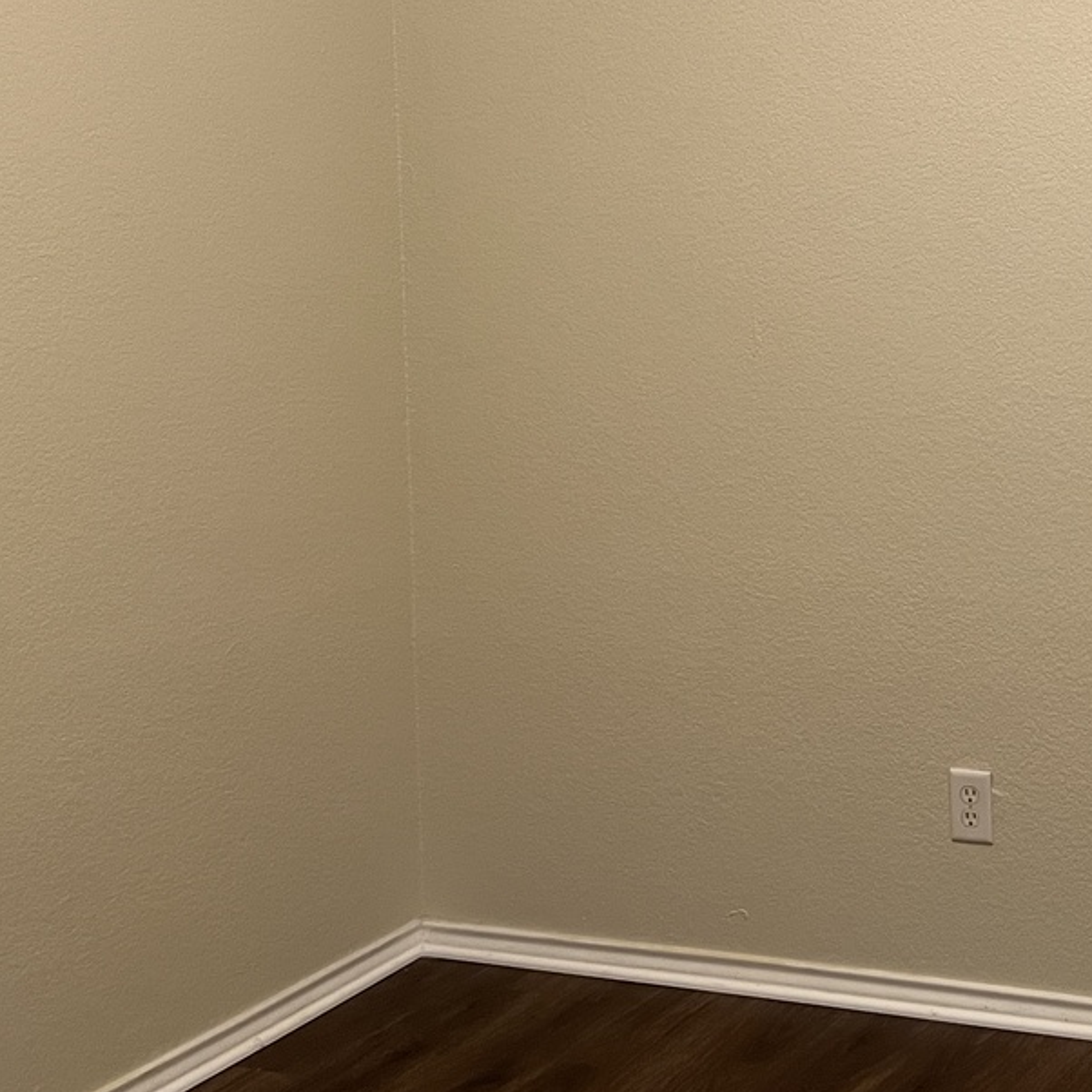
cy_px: 278
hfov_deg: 28.0
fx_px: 1963
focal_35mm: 55
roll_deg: +1.2
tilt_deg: -1.9
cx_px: 1233
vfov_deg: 30.6
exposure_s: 1/60
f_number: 1.5
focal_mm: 5.7
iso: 200
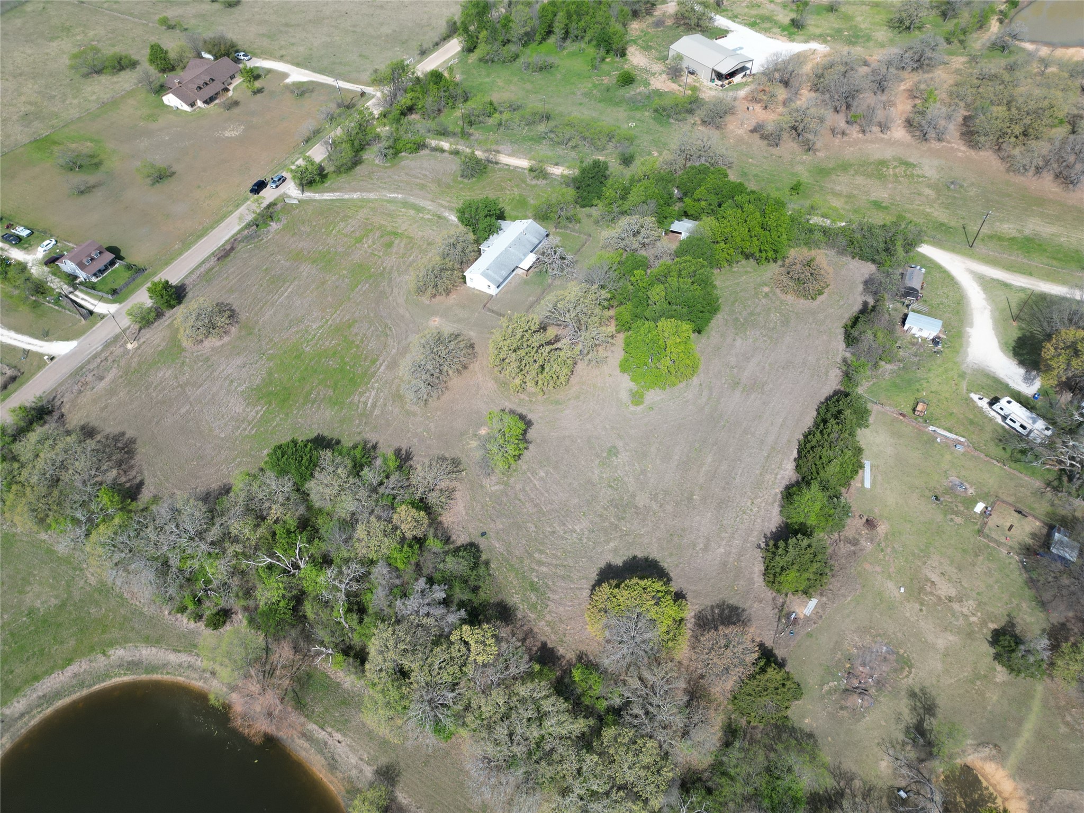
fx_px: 752
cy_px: 406
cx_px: 542
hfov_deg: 71.6
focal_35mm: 24
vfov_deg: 56.8
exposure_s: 1/2500
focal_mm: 6.72
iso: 100
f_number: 1.7
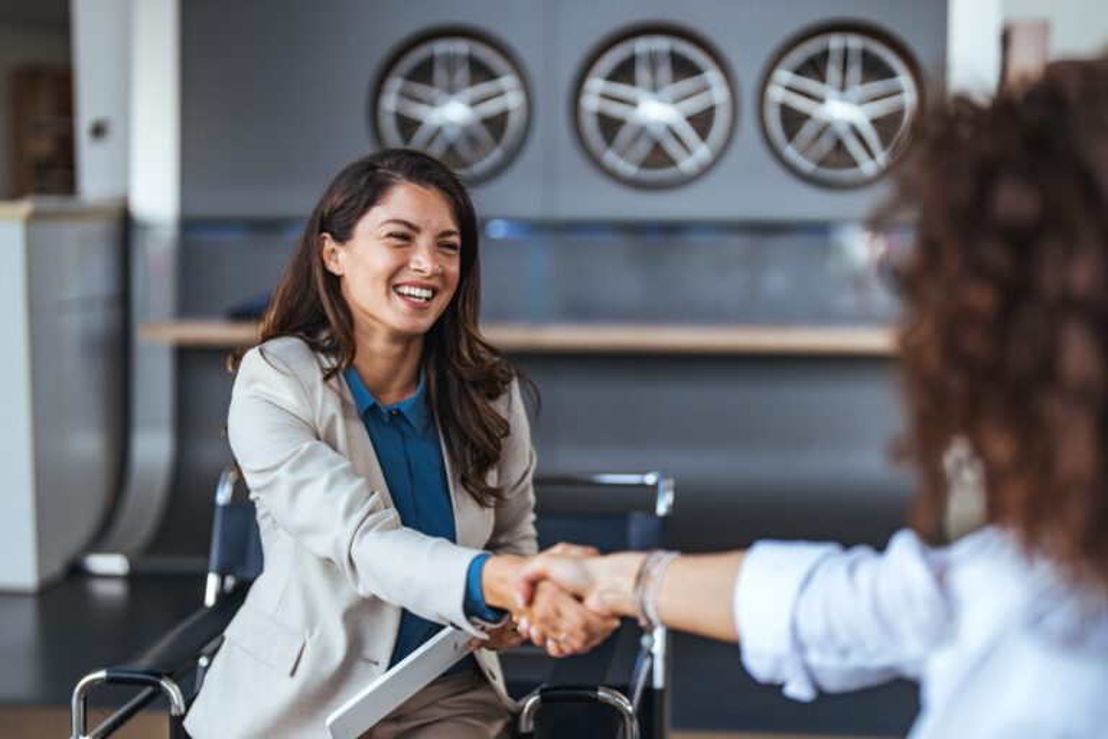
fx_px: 1539
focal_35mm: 50
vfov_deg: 27.0
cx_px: 554
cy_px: 370
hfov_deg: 39.6
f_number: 1.2
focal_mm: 50
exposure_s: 1/800
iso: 125
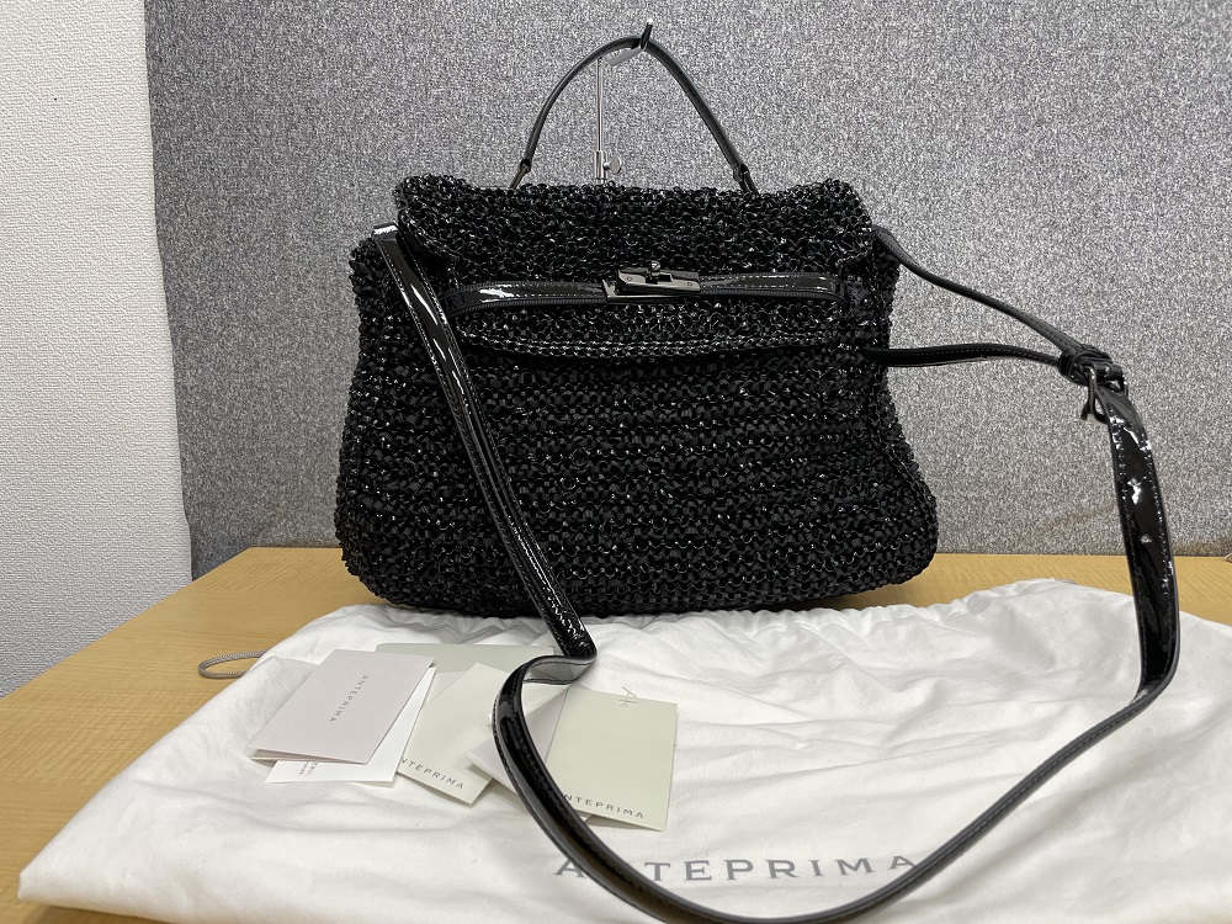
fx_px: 925
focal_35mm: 26
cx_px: 616
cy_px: 462
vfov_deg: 53.1
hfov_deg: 67.3
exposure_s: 1/121
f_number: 1.6
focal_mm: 4.2
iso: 125
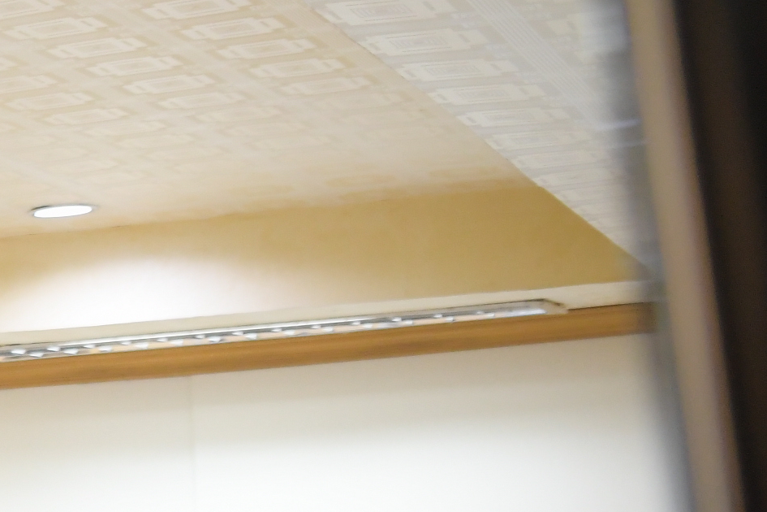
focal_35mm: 118
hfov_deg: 13.9
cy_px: 556
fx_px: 2514
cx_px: -891
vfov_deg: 11.5
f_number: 2.8
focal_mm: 27
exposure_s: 1/160
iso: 1600
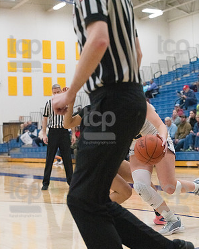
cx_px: 100
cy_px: 126
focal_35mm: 80
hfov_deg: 19.2
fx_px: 589
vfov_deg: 23.8
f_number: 4.5
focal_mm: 70
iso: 8000
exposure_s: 1/1250
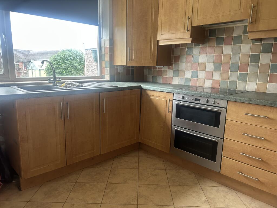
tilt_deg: -10.9
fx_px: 208
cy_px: 104
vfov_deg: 53.1
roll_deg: -0.9
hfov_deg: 67.3
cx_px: 138
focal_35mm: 26
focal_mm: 5.7
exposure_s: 1/65
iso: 125
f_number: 1.5
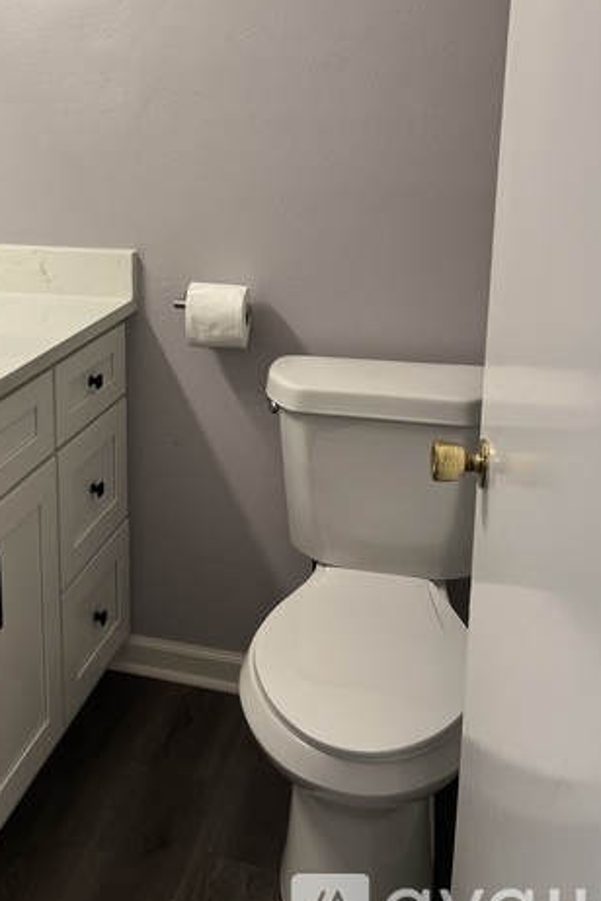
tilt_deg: -11.7
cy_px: 301
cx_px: 119
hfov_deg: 33.2
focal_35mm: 39
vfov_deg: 48.7
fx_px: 977
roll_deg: +0.6
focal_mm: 5.1
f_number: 1.6
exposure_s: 1/60
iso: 64
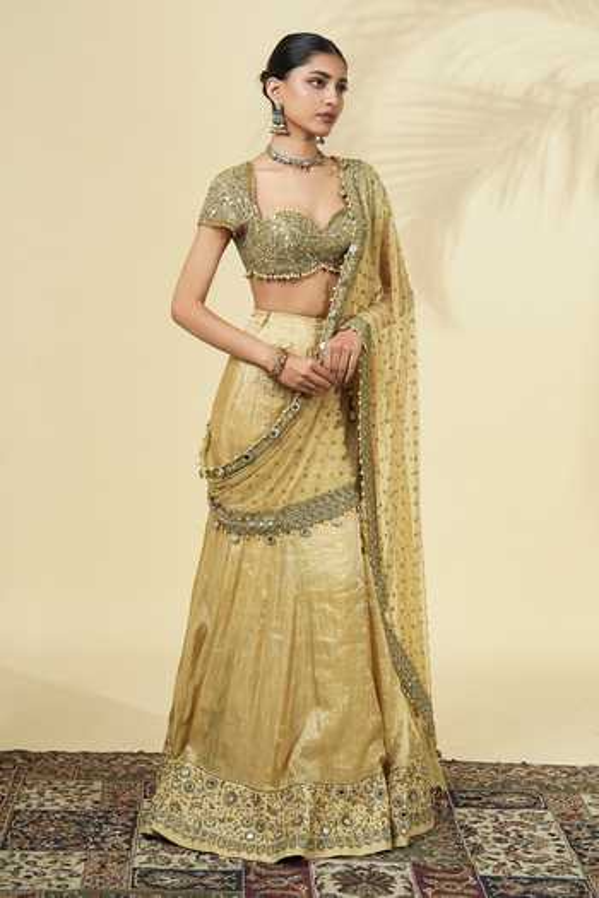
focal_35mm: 66
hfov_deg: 20.6
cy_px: 449
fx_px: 1647
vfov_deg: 30.5
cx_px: 300
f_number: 8
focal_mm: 66
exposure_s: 1/160
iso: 500
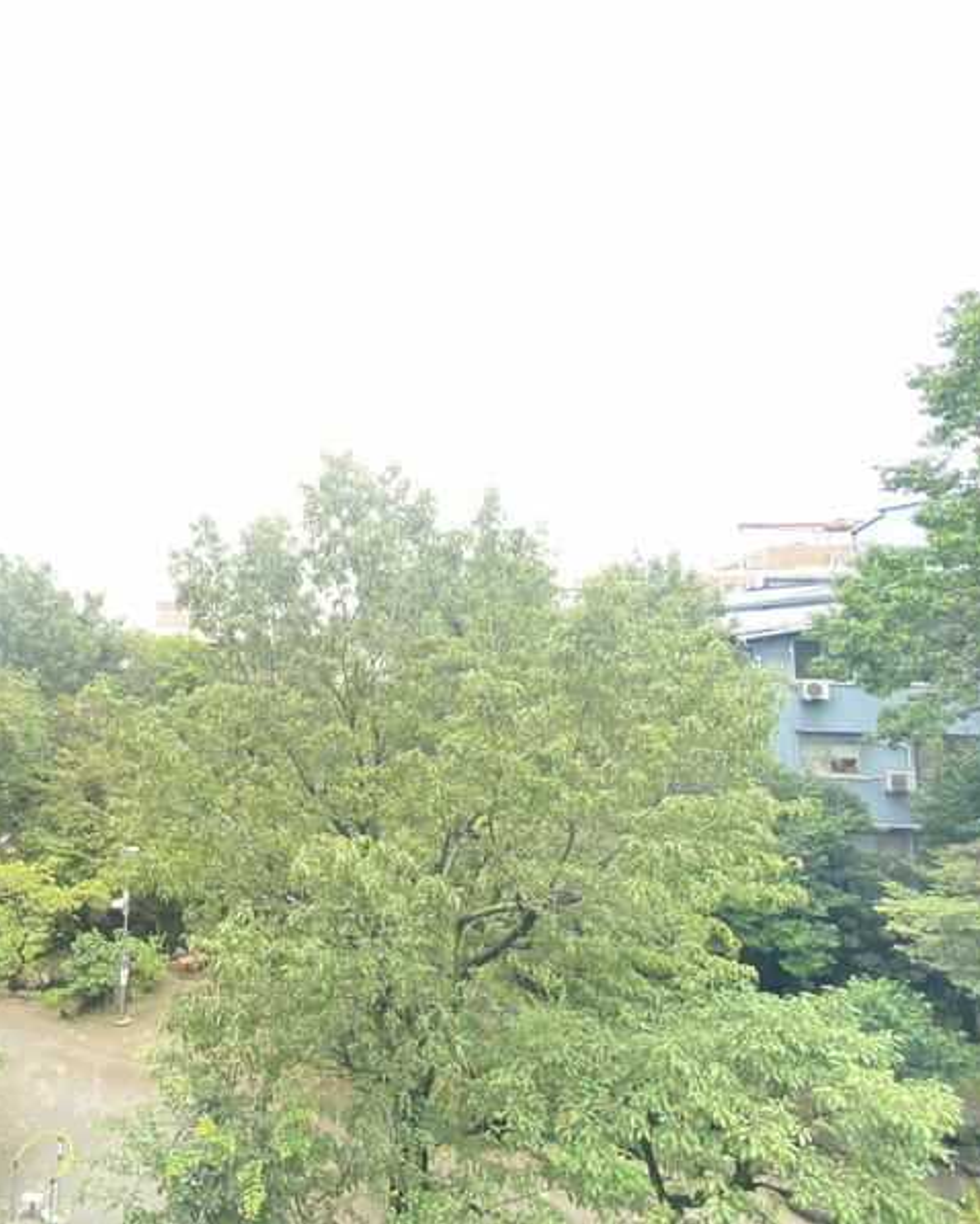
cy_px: 611
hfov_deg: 72.1
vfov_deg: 89.6
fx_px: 616
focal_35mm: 17
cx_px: 254
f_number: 2.4
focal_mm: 1.54
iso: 125
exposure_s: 1/122
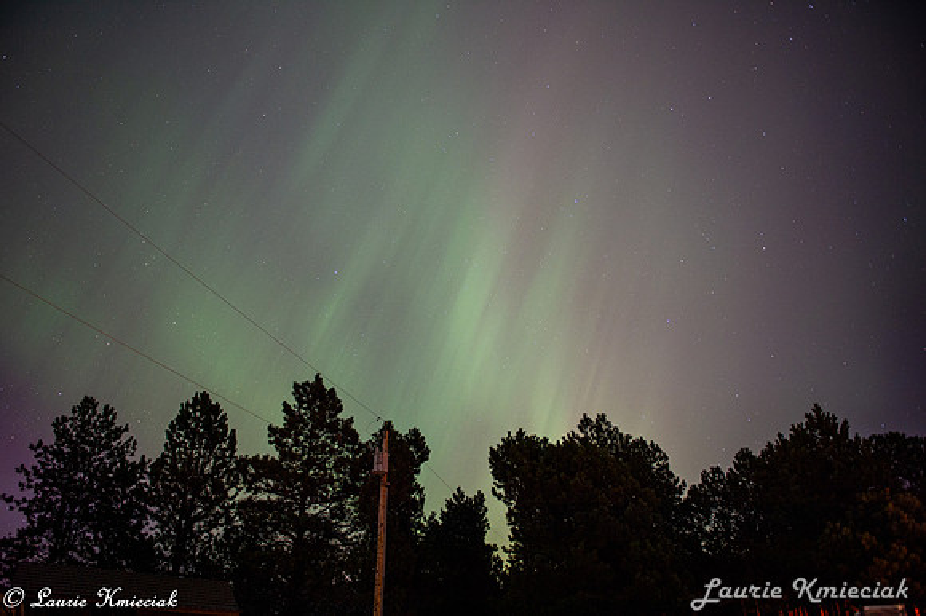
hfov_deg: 73.8
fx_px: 617
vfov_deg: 53.1
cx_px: 463
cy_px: 308
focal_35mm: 24
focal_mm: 24
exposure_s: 4
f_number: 2.8
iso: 800
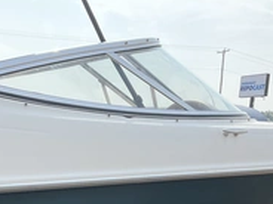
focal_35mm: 63
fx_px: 497
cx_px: 92
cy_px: 201
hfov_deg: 30.5
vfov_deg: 22.4
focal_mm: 3
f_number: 1.8
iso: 25
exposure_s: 1/2227
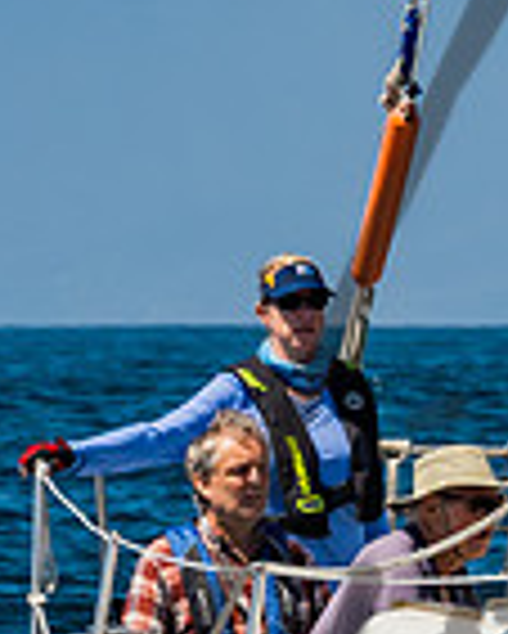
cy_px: -318
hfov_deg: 1.9
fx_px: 15206
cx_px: 1166
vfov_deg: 2.4
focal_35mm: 810
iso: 160
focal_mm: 97
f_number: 6.3
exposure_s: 1/400
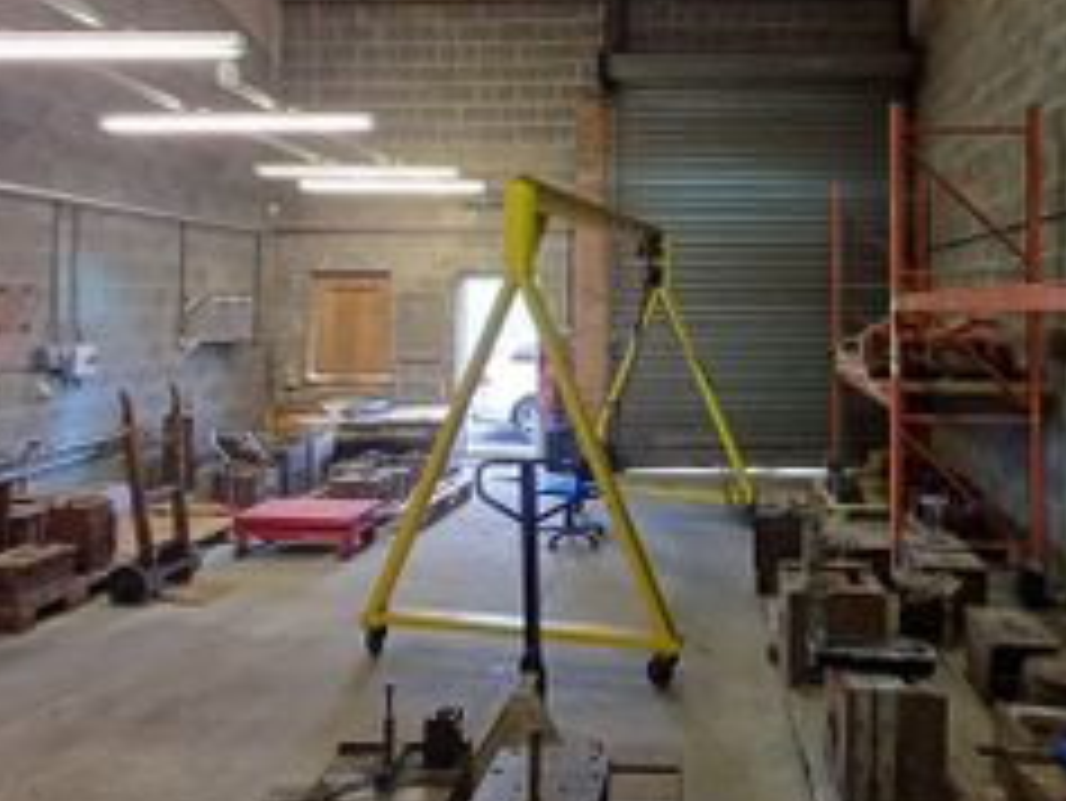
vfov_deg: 50.6
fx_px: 832
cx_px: 648
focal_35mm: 27
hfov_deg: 64.6
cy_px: 279
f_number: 2.2
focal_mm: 1.64
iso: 160
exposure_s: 1/33.3
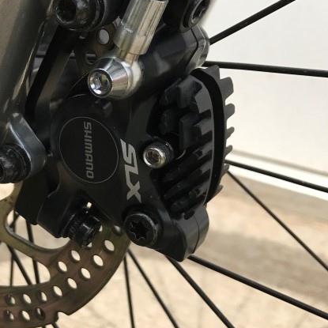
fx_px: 654
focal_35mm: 61
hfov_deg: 27.2
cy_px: 145
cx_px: 38
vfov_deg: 28.1
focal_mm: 3.99
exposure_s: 1/2128
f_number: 1.8
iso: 20
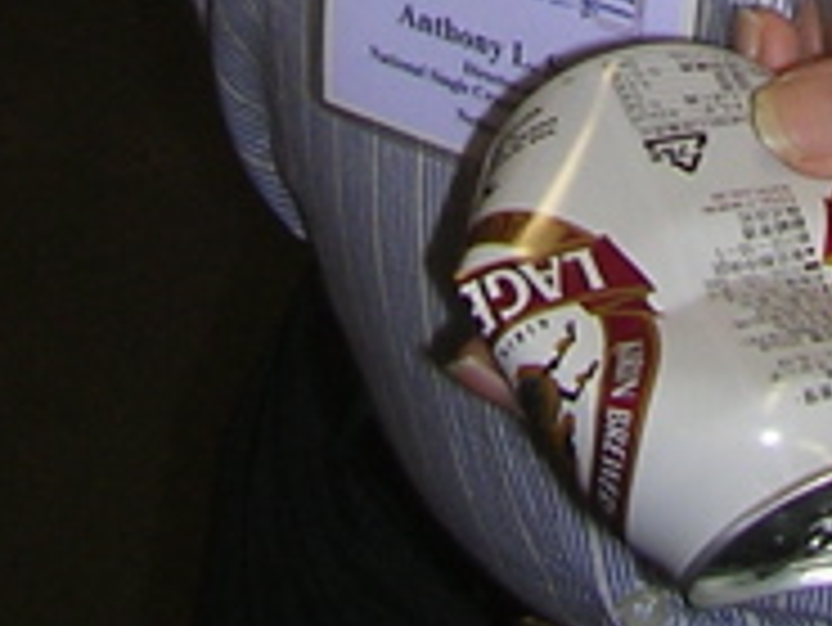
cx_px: 807
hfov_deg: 11.2
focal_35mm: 175
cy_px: -1187
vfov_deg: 7.5
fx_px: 4209
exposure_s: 1/60.1
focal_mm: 5.8
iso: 100
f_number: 2.8
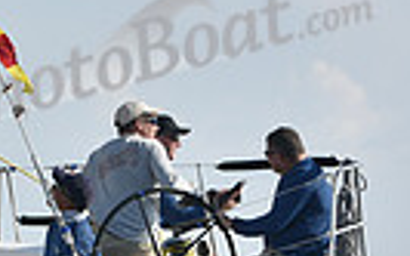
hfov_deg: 4.6
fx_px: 5060
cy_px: 258
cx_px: -219
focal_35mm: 453
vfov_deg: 2.9
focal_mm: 102
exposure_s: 1/1250
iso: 250
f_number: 7.1
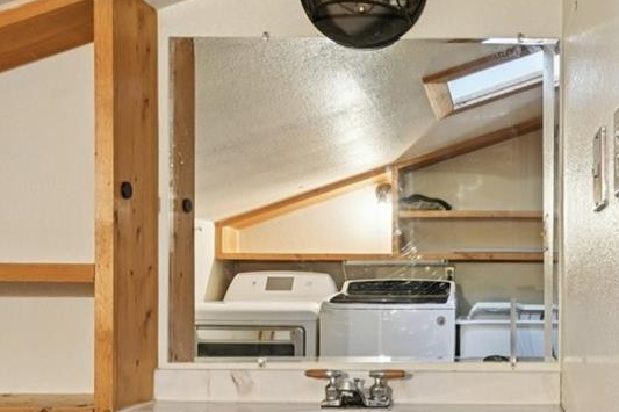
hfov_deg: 44.0
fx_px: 722
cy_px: 281
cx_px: 503
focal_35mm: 42
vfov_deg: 31.6
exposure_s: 1/3.33
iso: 400
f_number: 8
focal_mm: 14
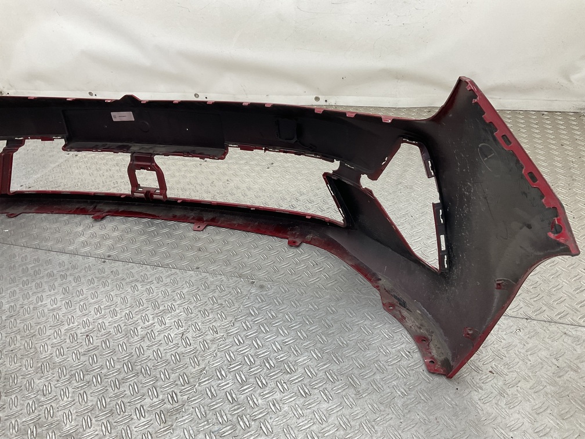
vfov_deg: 48.2
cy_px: 220
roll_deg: +4.9
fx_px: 490
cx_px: 292
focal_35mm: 29
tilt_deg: -33.9
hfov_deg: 61.7
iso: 40
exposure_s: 1/120
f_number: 1.8
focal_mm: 3
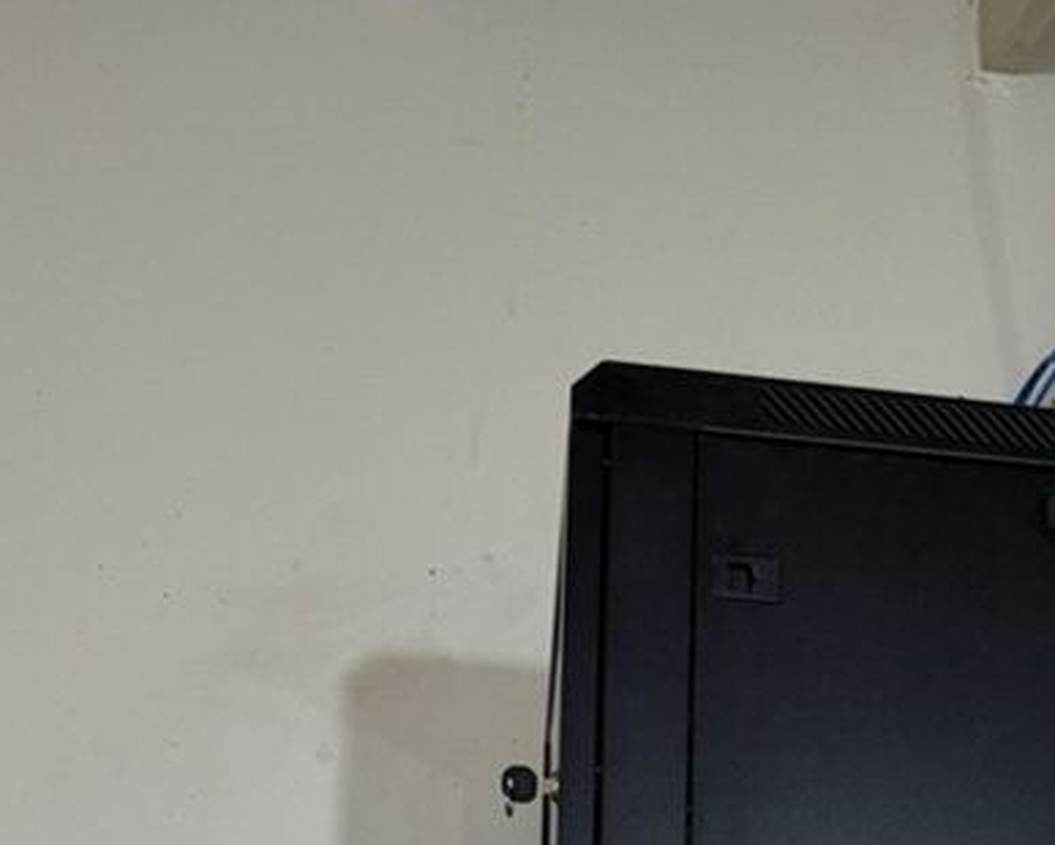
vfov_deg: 20.8
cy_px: 1284
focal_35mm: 62
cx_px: 861
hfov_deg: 29.7
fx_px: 1937
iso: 250
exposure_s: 1/50
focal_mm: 6.76
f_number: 1.78
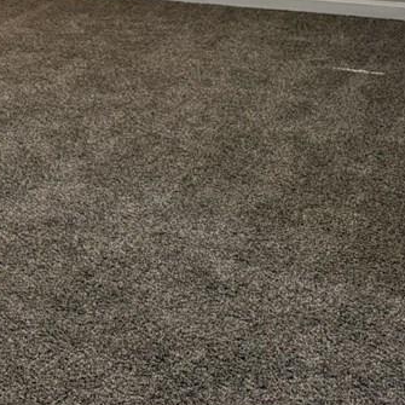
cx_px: -244
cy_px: -105
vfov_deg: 19.8
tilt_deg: -7.2
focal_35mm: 81
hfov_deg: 18.4
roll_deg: +2.4
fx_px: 1072
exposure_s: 1/120
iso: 160
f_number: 1.78
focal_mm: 6.76
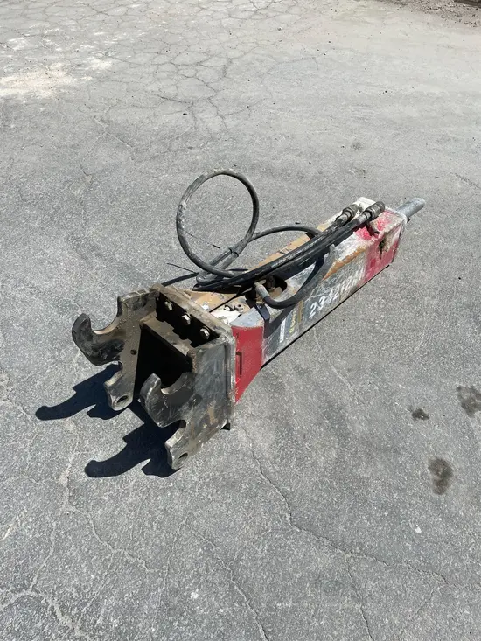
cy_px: 320
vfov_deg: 67.3
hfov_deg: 53.1
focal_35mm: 26
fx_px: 482
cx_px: 240
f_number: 1.6
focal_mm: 4.2
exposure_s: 1/7813
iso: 50
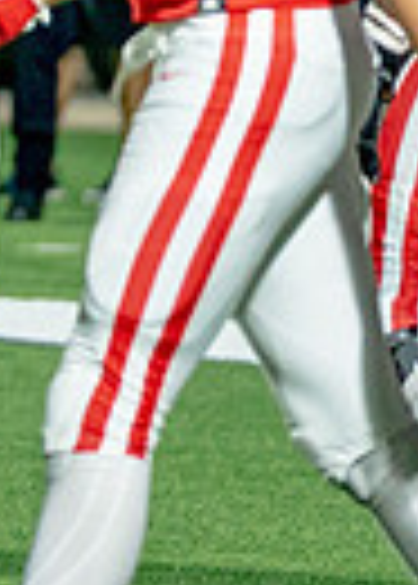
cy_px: -328
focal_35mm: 814
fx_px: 13515
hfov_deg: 1.8
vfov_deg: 2.5
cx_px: -550
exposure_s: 1/1500
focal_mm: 161
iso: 4000
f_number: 2.8
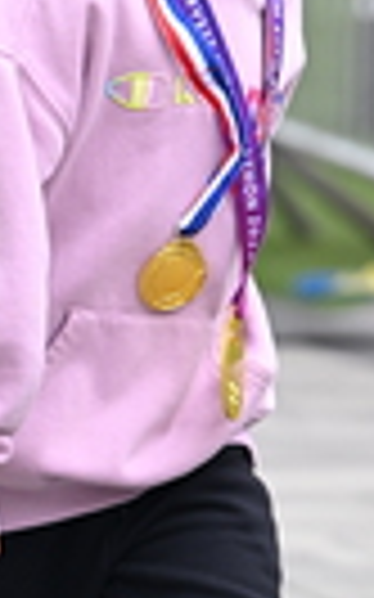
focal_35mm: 410
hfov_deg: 3.2
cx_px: 246
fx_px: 6694
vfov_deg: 5.1
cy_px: -328
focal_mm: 97
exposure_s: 1/1600
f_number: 2.8
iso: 640
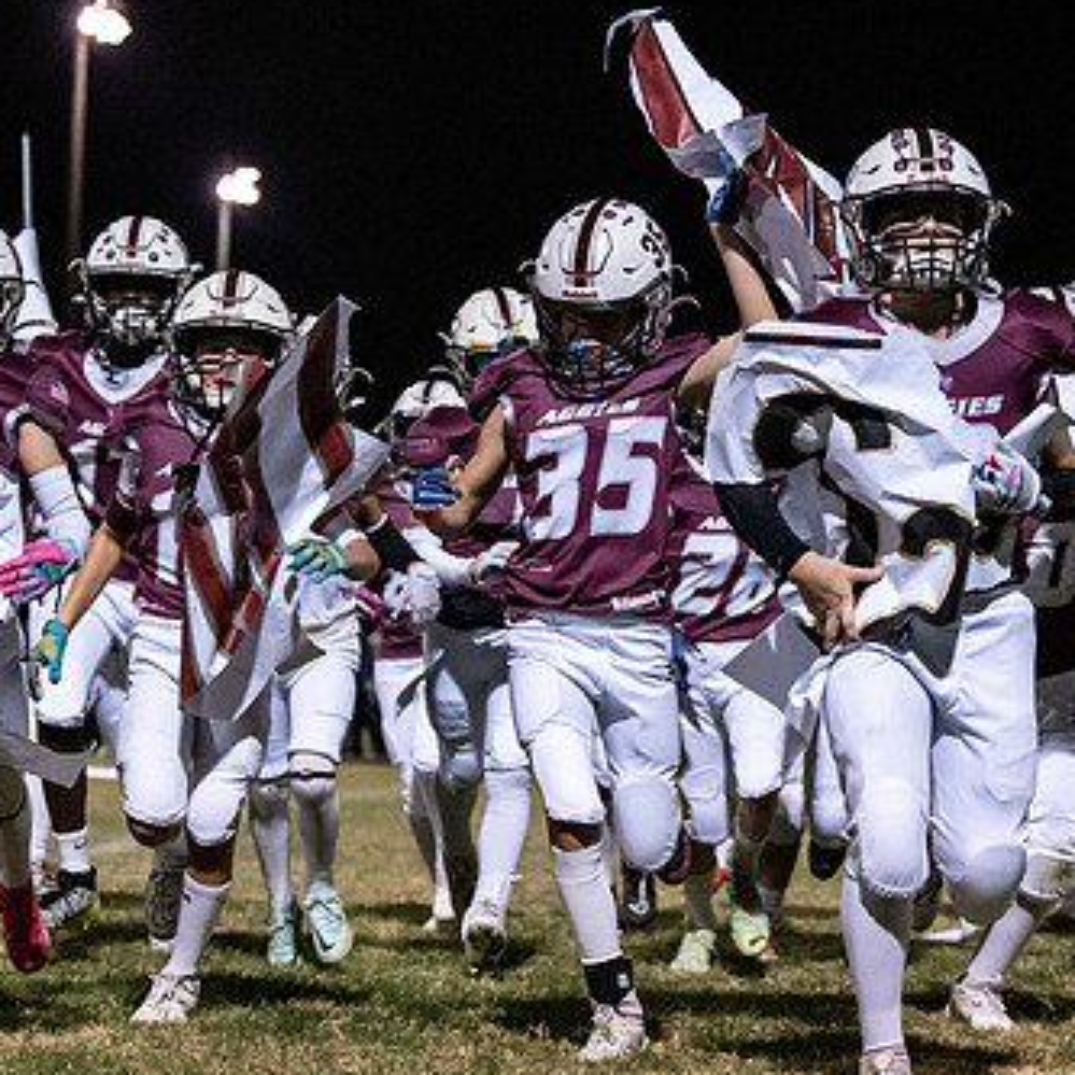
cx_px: 604
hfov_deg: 13.0
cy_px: 586
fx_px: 4708
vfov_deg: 13.0
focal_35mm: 134
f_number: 3.2
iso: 12800
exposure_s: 1/1000
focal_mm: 70
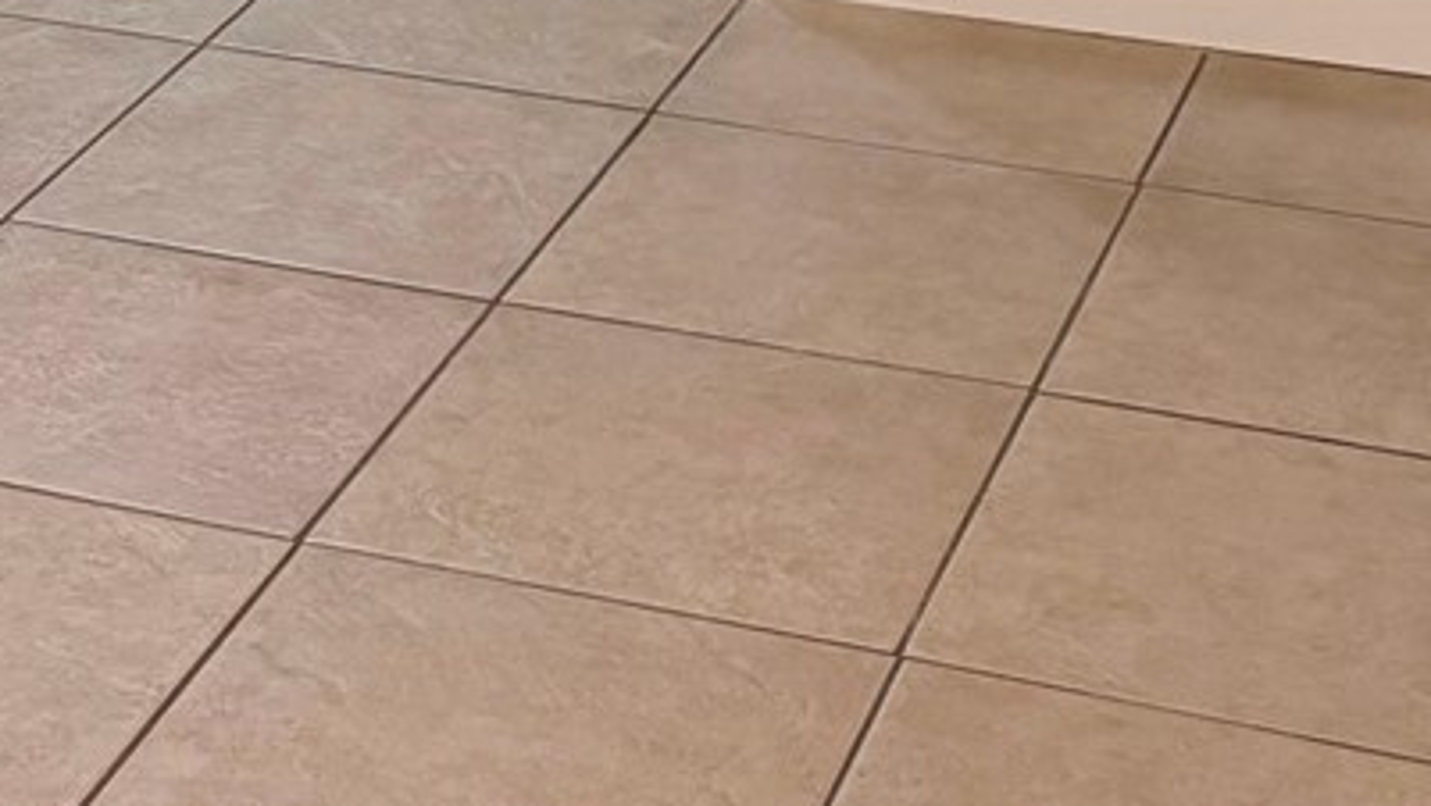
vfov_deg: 9.3
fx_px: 4290
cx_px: 261
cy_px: -1280
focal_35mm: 113
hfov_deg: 18.7
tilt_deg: -3.2
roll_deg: +0.8
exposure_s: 1/120
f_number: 1.6
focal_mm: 5.96
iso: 125
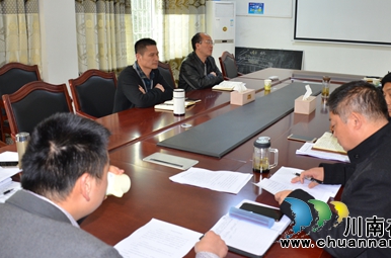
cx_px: 220
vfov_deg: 37.5
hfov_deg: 54.4
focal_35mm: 35
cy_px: 104
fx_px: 379
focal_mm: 18
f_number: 3.5
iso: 800
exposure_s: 1/60
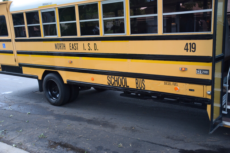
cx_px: 115
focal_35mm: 39
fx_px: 249
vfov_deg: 34.2
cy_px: 76
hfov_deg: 49.6
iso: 400
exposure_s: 1/60
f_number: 4
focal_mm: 26
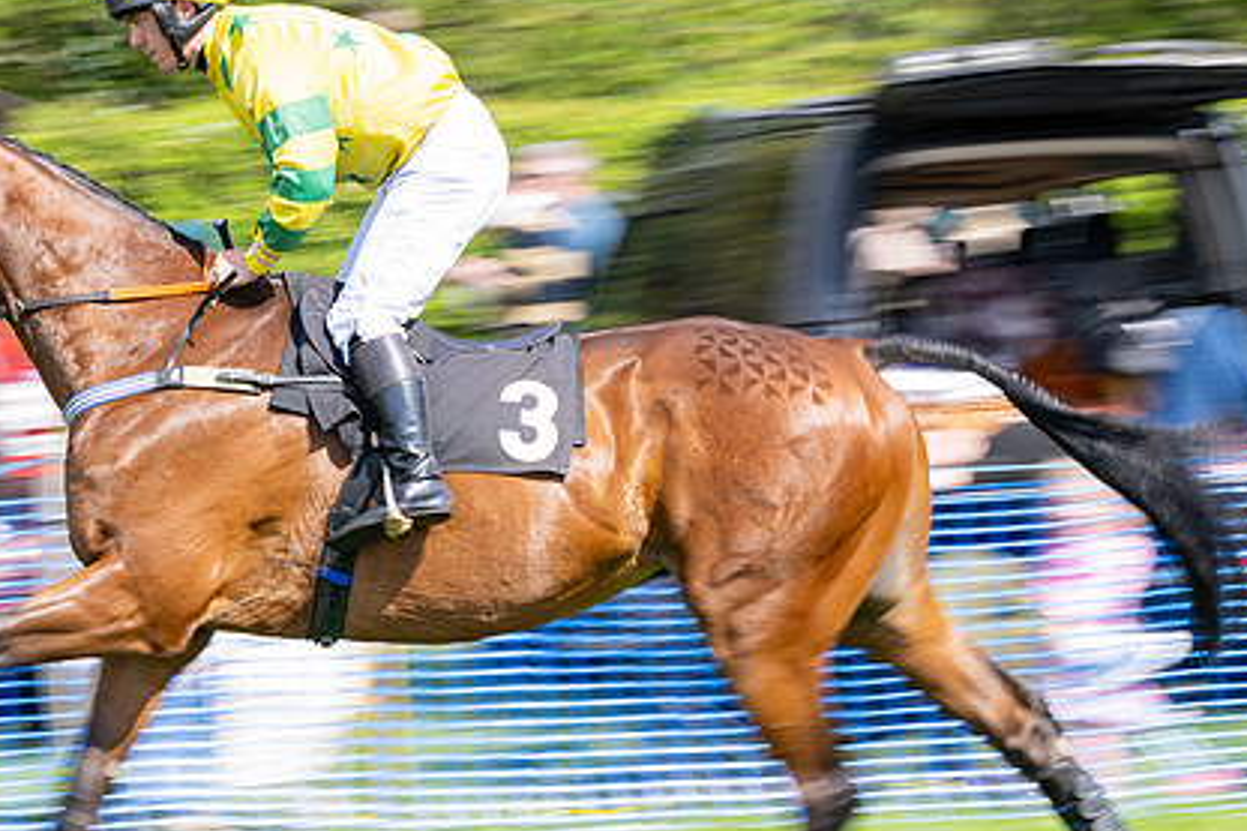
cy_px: 501
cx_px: 332
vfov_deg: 6.5
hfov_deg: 9.7
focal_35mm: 212
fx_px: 7340
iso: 100
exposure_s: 1/100
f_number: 8
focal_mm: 120
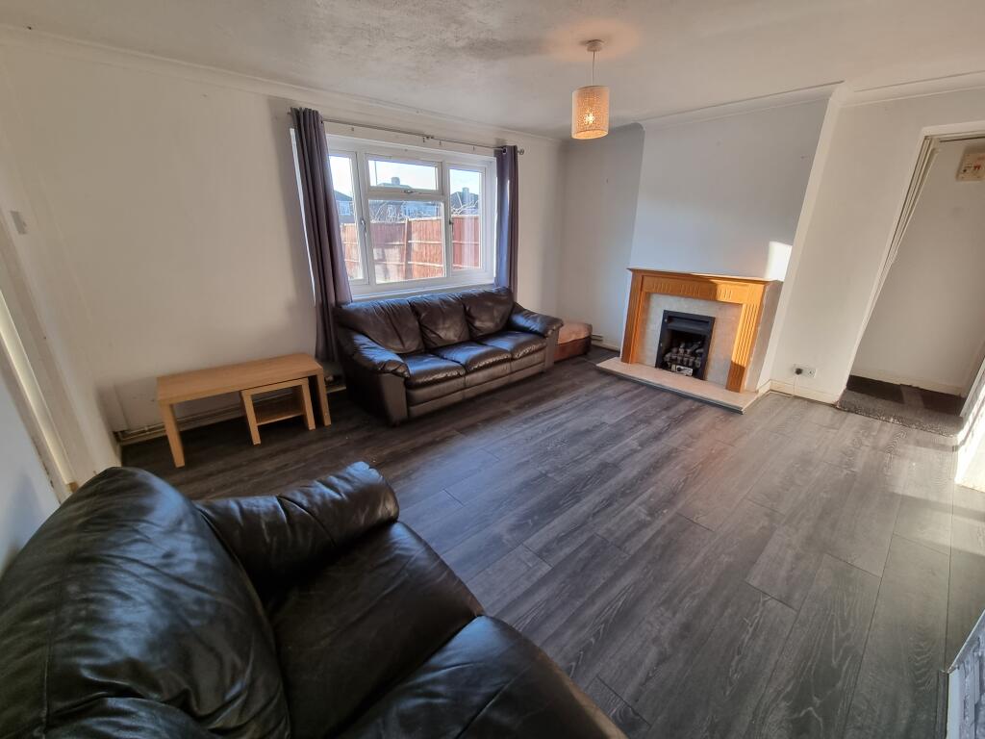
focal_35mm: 13
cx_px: 492
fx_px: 370
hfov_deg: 106.2
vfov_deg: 89.9
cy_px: 370
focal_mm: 2.2
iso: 100
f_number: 2.2
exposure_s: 1/100
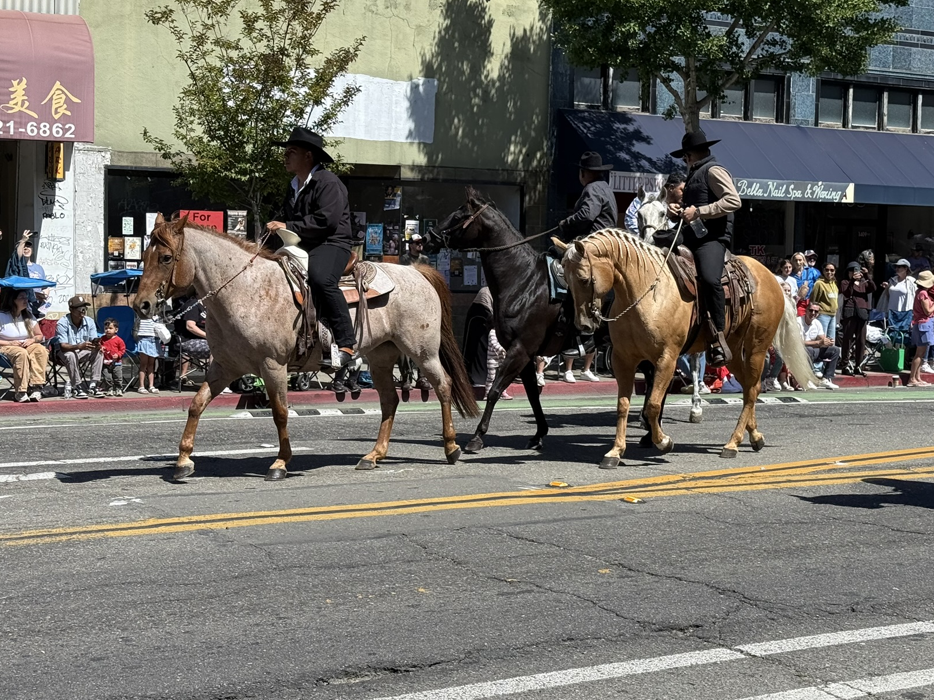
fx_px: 1646
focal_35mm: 61
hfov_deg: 31.7
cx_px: 490
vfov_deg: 24.0
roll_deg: -1.1
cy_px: 322
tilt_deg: -2.3
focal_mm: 6.76
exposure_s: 1/4878
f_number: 1.78
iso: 80
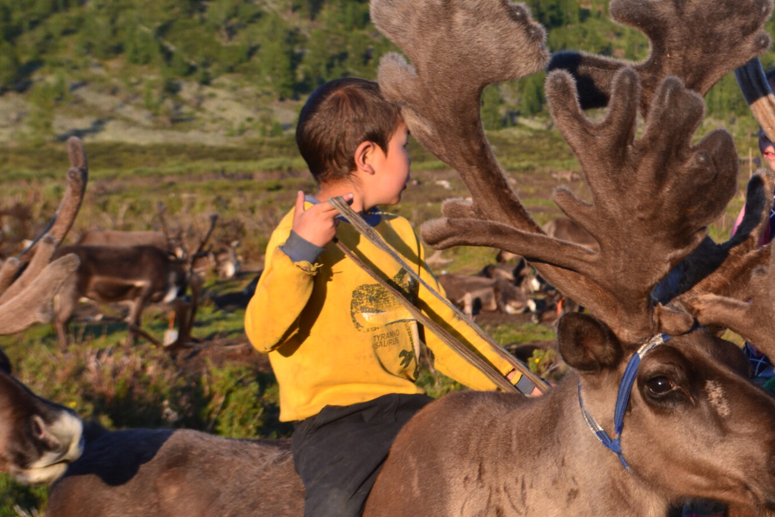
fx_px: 2513
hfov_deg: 17.5
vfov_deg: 11.7
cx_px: 418
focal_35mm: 117
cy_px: 171
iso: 400
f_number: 9
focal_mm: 55
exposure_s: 1/160
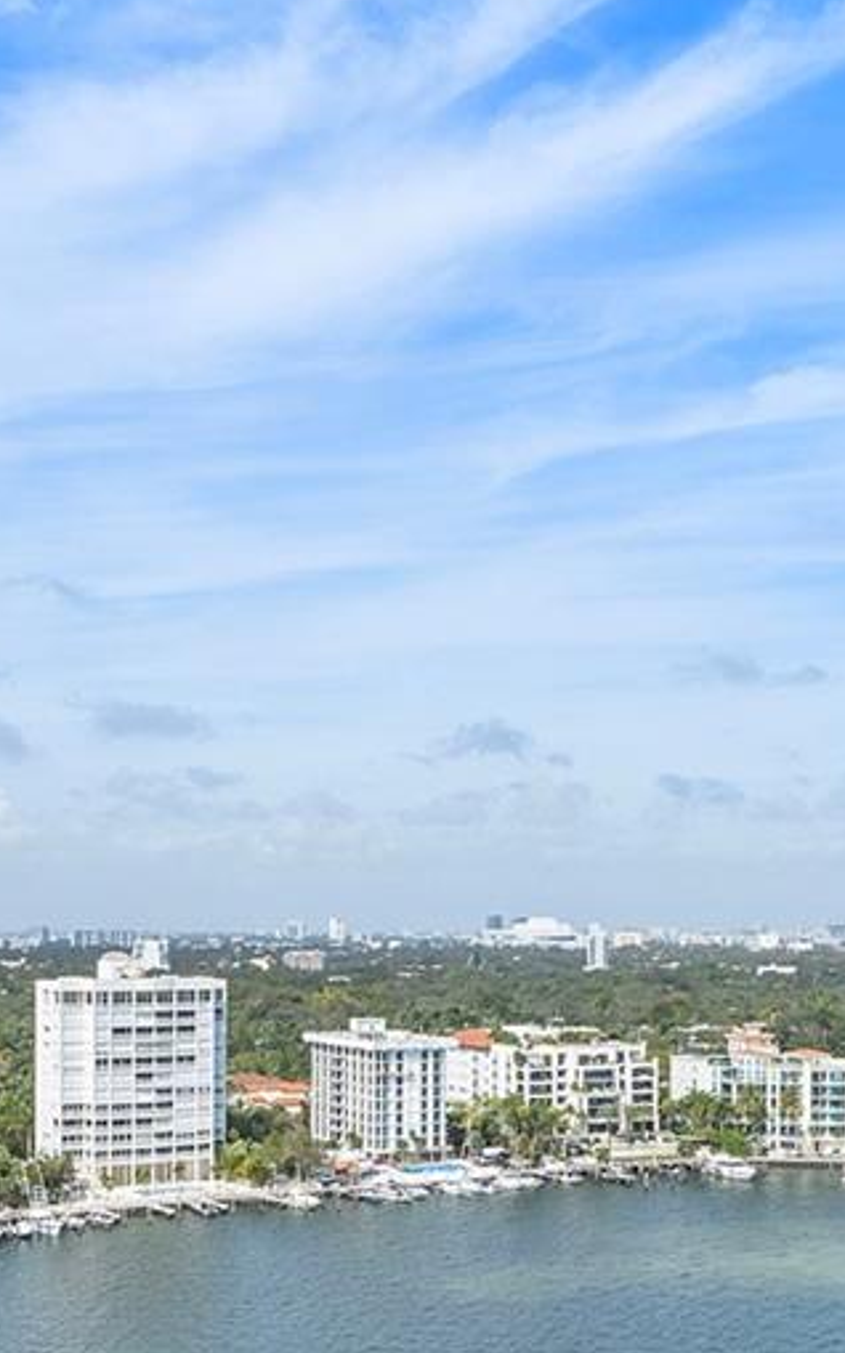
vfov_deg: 41.1
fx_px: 1769
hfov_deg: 26.8
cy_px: 949
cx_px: 361
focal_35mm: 48
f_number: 11
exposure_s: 1/200
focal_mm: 10
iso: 100
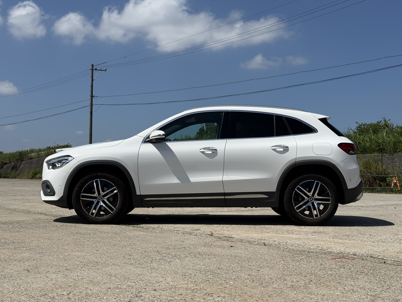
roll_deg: -2.3
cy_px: 151
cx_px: 201
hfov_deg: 39.7
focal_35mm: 48
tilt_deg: +2.7
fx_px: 557
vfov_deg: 30.3
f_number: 1.78
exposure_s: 1/9901
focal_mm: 6.76
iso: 64
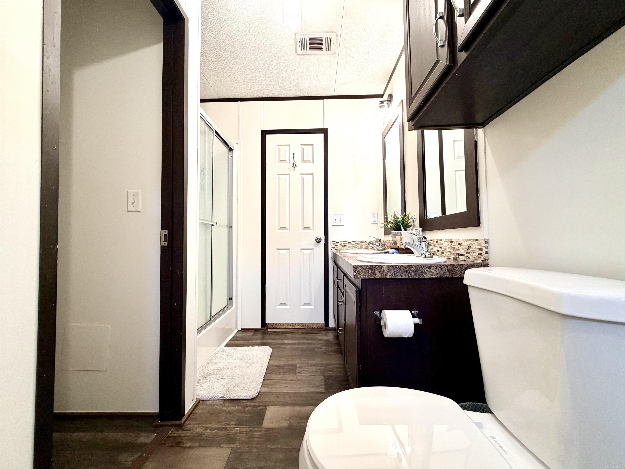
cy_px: 234
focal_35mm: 14
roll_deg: -0.1
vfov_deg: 85.7
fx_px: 253
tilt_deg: +1.9
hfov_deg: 102.1
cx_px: 312
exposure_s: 1/60
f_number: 2.2
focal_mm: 2.22
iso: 200
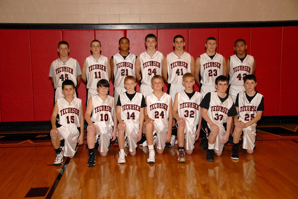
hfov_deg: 38.8
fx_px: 423
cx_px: 149
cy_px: 100
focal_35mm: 51
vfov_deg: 26.6
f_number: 4.2
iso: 400
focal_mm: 34
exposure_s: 1/100
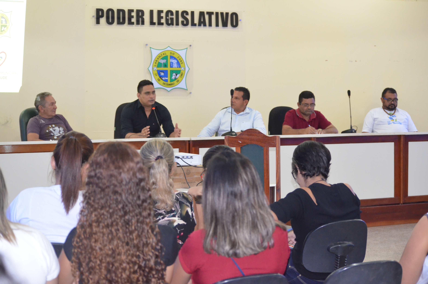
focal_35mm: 82
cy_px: 142
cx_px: 214
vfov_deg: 16.5
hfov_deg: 24.7
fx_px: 979
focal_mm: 55
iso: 2800
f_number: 4
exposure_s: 1/60
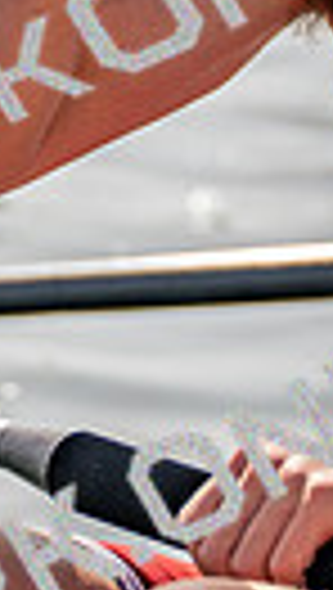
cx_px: 261
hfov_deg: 4.7
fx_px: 4053
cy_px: -151
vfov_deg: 8.2
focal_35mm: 259
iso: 64
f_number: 2.8
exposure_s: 1/3200
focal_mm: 56
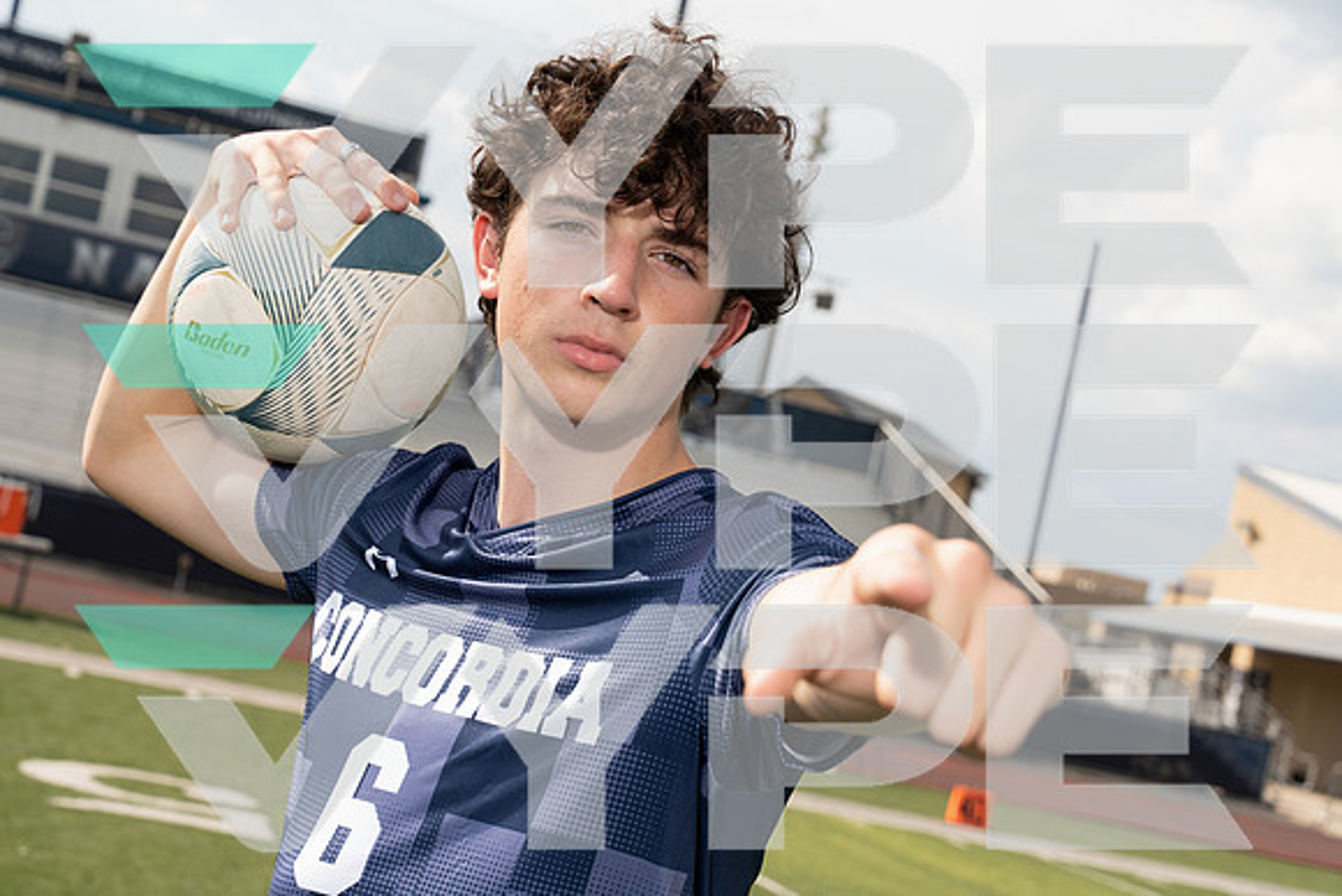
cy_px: 448
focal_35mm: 67
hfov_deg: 30.1
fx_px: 2498
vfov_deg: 20.3
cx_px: 671
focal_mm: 67
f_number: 8
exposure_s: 1/250
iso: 100
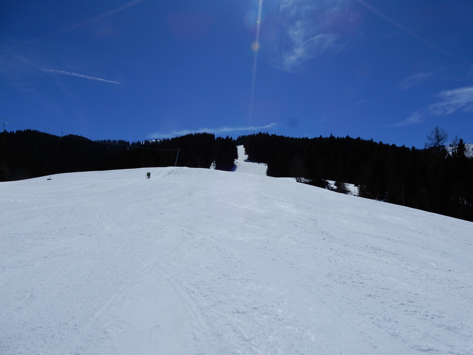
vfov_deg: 56.8
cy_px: 178
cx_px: 236
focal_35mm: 24
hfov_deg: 71.6
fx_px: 328
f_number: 5.6
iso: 80
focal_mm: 4.3
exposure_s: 1/1600
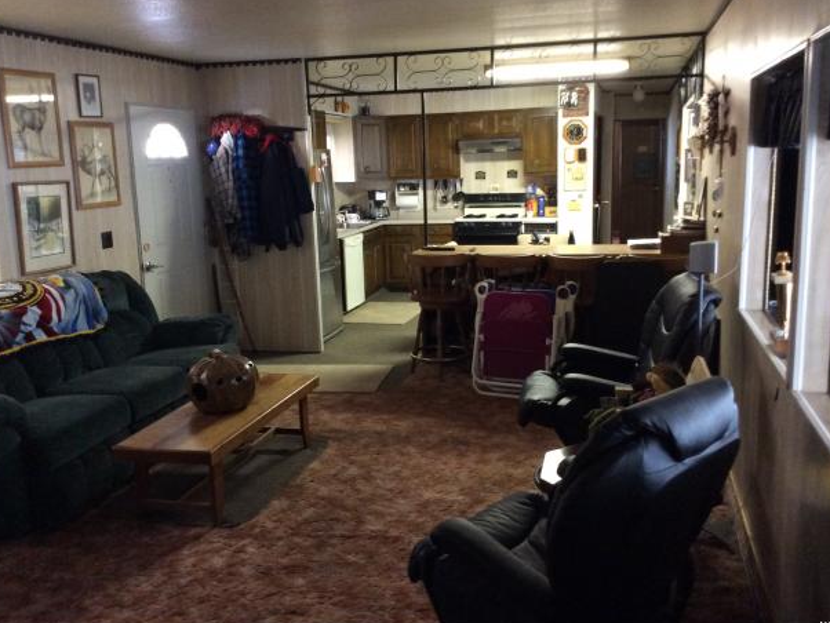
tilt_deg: -10.8
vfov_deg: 41.8
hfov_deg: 53.9
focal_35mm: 34
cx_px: 423
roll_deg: +2.4
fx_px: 816
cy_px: 300
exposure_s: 1/17
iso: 250
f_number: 2.4
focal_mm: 3.3
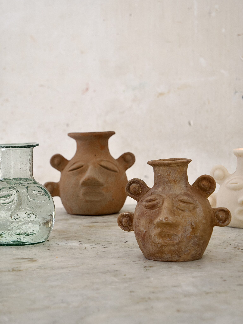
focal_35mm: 76
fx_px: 711
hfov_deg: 19.4
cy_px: 162
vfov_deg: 25.7
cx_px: 122
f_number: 4.5
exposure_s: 1/200
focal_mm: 38
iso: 200
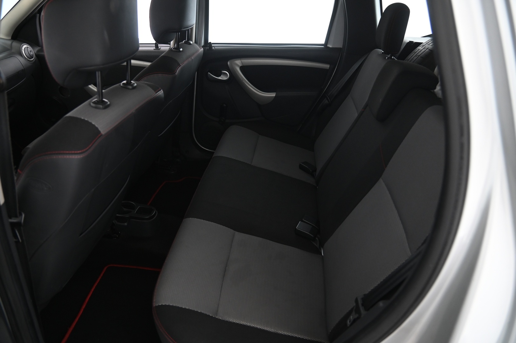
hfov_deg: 73.8
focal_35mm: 24
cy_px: 172
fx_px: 344
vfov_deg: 53.1
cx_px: 258
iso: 2000
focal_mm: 24
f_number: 4
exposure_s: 1/15
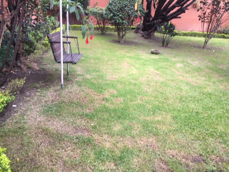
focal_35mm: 29
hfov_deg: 61.7
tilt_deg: -21.9
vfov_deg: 48.2
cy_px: 86
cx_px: 114
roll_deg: -5.9
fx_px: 192
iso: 32
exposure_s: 1/60
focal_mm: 4.15
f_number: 2.2
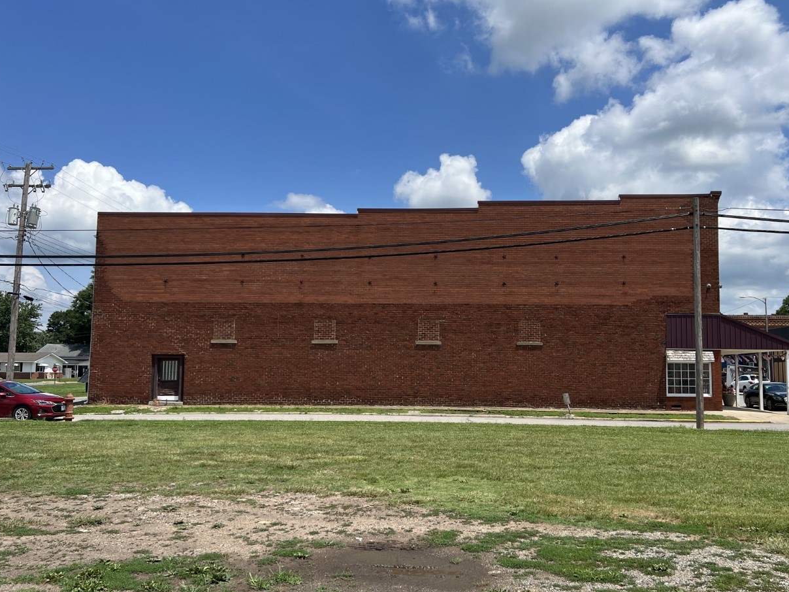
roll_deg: -0.4
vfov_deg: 45.4
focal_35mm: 31
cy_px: 300
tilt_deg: +4.3
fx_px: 707
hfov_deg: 58.1
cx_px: 450
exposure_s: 1/5319
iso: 50
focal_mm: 5.7
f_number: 1.5
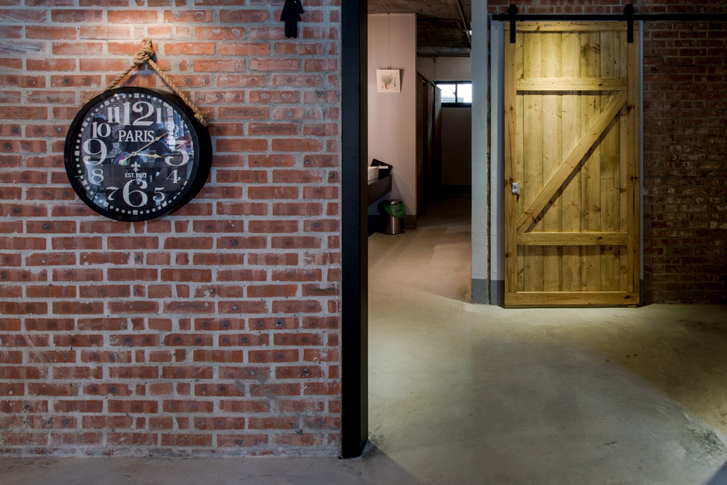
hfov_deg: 68.8
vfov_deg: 49.7
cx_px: 503
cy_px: 134
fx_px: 505
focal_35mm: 25
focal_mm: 17
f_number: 18
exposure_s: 5
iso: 50
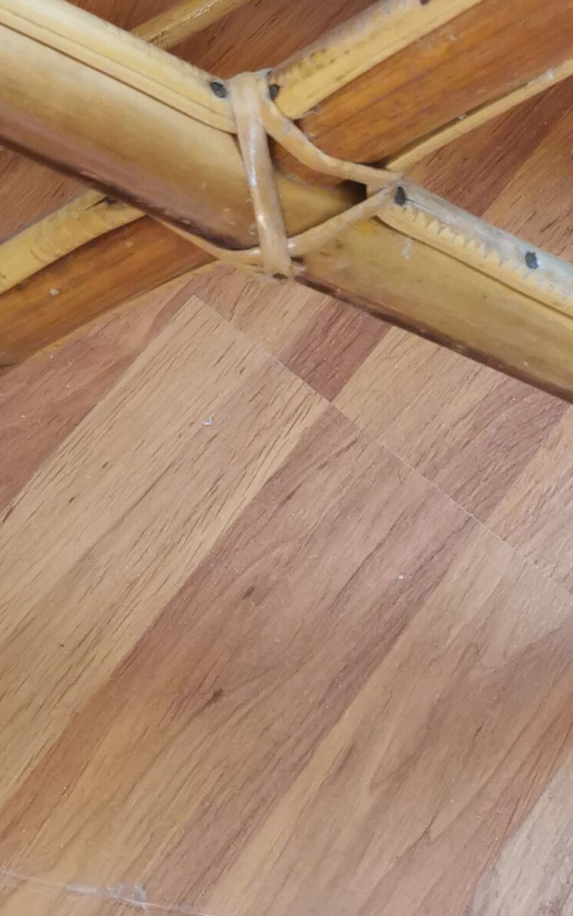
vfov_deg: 20.4
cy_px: -436
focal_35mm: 88
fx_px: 2197
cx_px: 344
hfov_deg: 14.8
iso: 160
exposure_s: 1/50
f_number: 1.8
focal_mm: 5.58
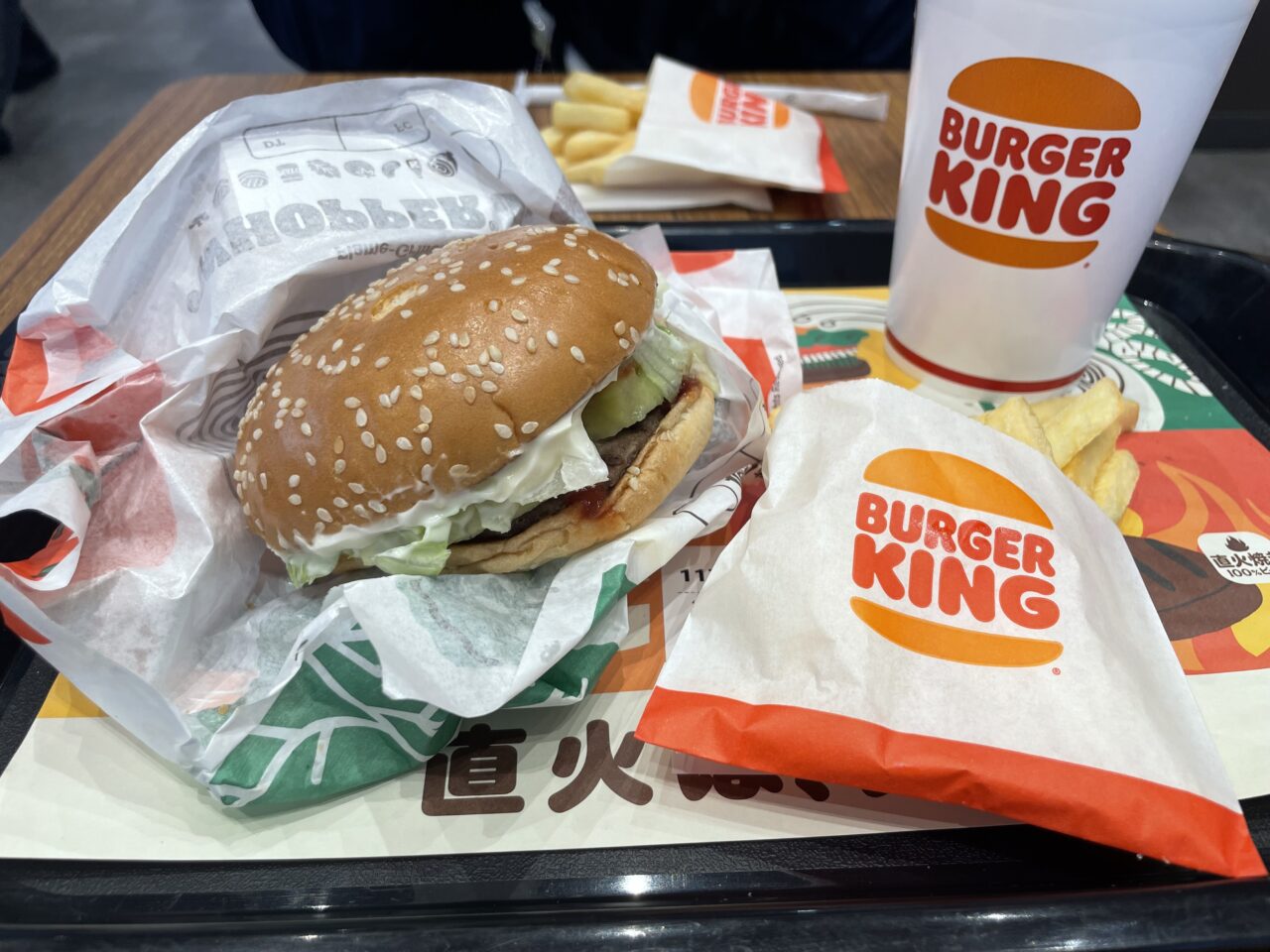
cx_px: 635
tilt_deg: -37.4
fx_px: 954
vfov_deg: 53.1
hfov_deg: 67.3
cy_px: 476
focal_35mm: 26
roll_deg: -1.4
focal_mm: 4.2
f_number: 1.6
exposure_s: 1/120
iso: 40
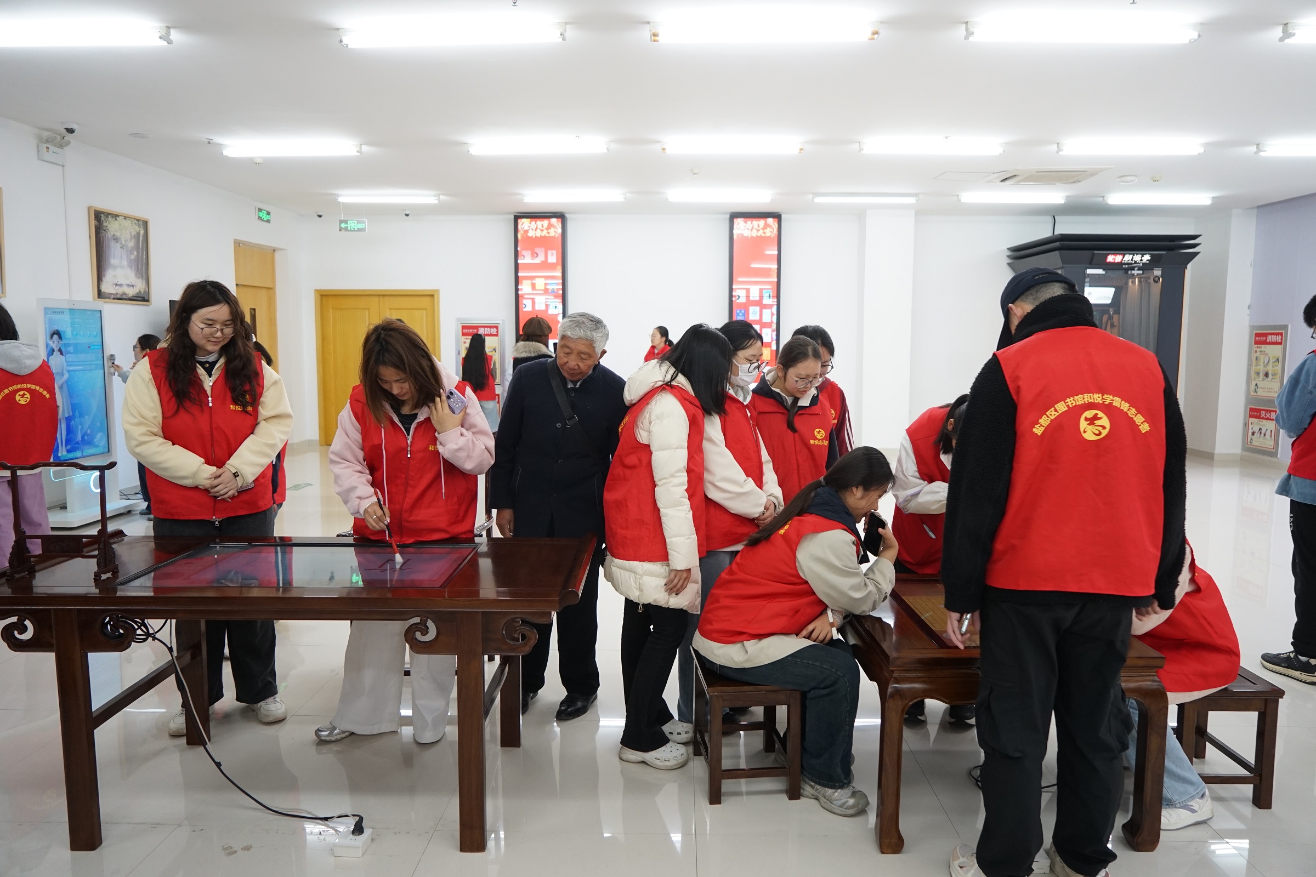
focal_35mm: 24
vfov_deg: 53.1
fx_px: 877
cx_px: 658
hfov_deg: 73.7
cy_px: 438
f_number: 4
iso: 1000
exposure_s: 1/125
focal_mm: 24
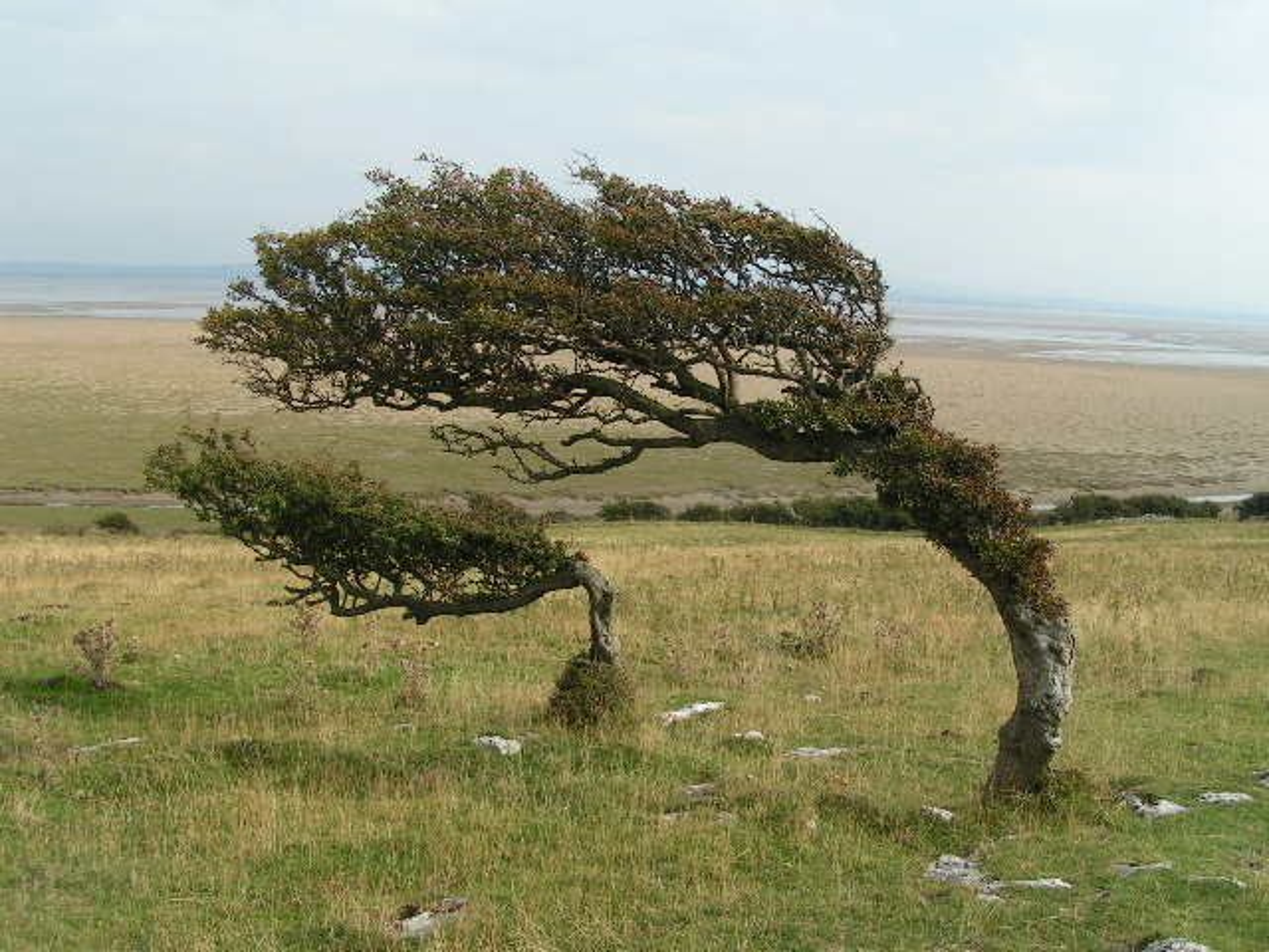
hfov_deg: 49.0
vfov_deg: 37.7
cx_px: 634
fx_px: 1393
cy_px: 476
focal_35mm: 38
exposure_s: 1/250
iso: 50
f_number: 5.6
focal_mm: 5.8
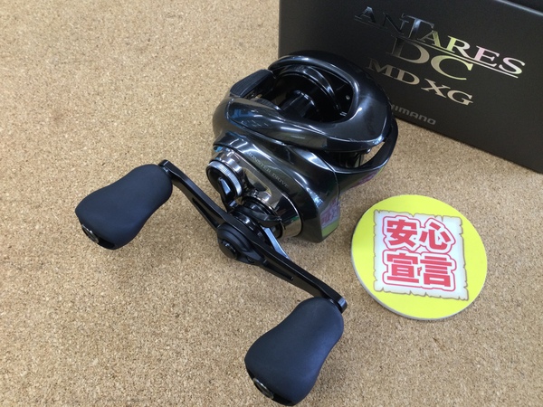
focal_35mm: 31
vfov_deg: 45.4
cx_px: 272
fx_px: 486
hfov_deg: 58.4
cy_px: 204
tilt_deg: -63.6
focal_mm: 3.3
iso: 50
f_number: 2.4
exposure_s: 1/30
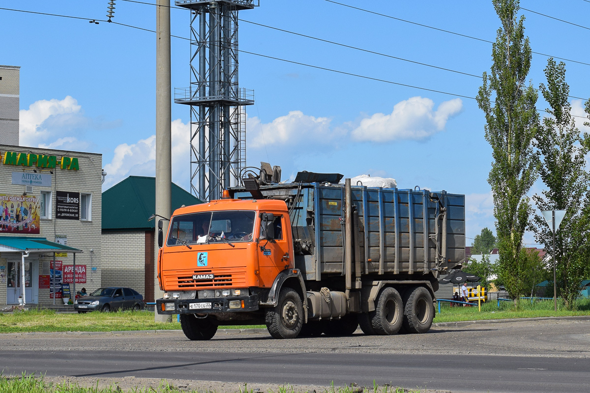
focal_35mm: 63
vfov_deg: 21.6
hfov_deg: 31.9
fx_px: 1032
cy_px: 196
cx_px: 295
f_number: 11
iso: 200
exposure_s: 1/500
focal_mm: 42
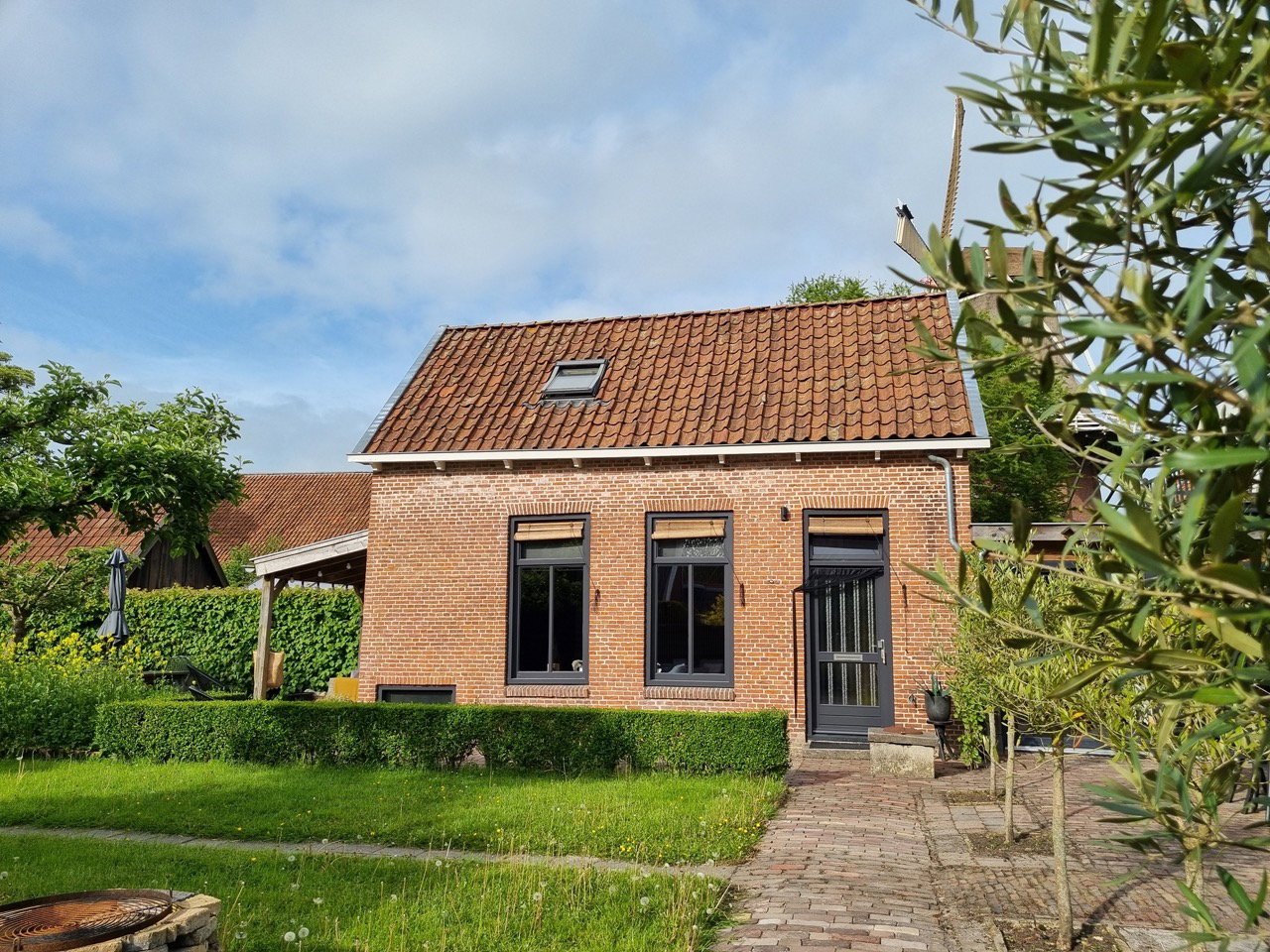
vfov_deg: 53.1
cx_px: 635
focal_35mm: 26
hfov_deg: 67.3
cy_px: 476
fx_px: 954
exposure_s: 1/2848
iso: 50
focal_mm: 5.4
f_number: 1.8
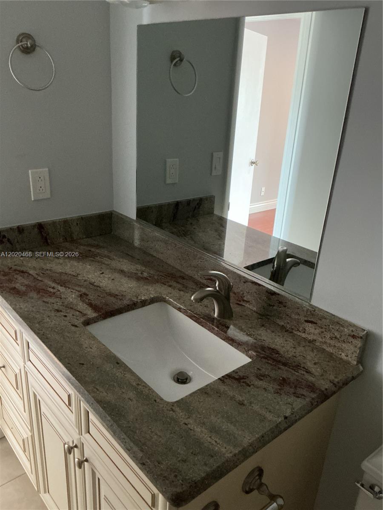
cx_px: 192
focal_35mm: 29
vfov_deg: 61.7
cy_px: 255
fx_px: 428
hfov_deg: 48.2
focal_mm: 3
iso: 500
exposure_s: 1/30
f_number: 1.8
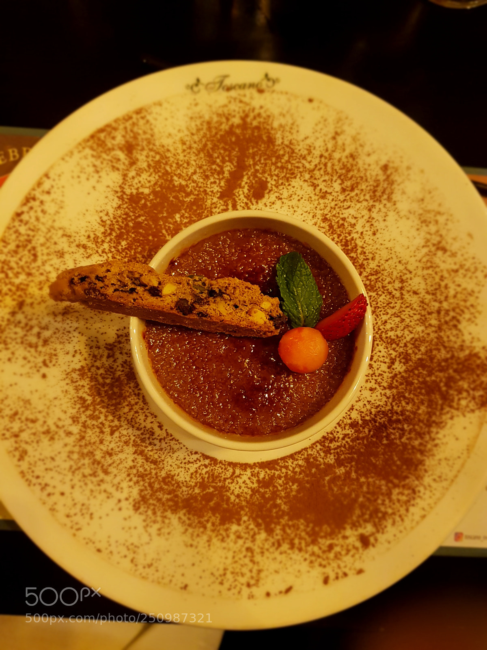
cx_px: 244
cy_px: 325
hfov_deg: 53.1
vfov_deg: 67.3
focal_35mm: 26
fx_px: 488
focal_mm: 4.2
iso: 200
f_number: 1.7
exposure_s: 1/11
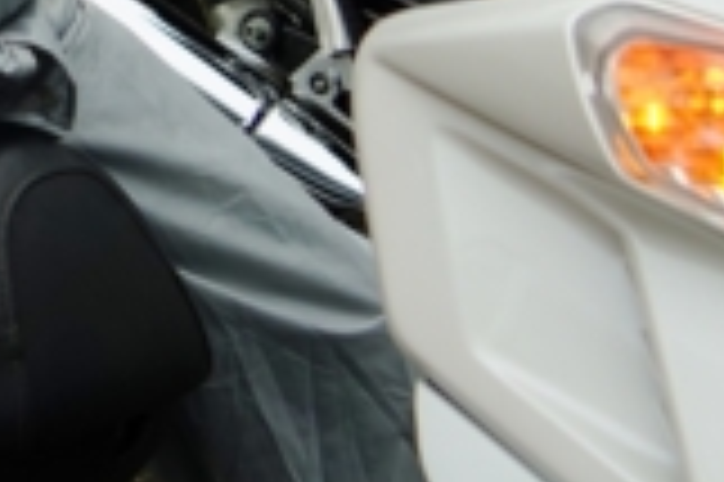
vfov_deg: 8.1
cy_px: -707
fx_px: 3094
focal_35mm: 154
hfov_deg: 12.0
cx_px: -702
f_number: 4.5
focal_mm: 31
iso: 100
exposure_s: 1/60
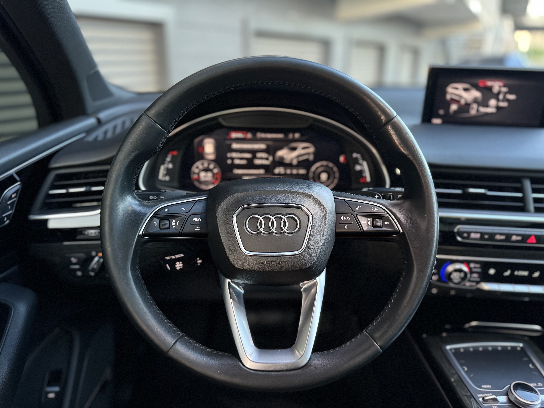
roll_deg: +0.2
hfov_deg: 71.6
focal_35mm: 24
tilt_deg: -19.4
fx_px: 377
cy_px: 204
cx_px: 272
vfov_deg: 56.8
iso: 500
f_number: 1.78
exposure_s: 1/57
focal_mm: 6.76
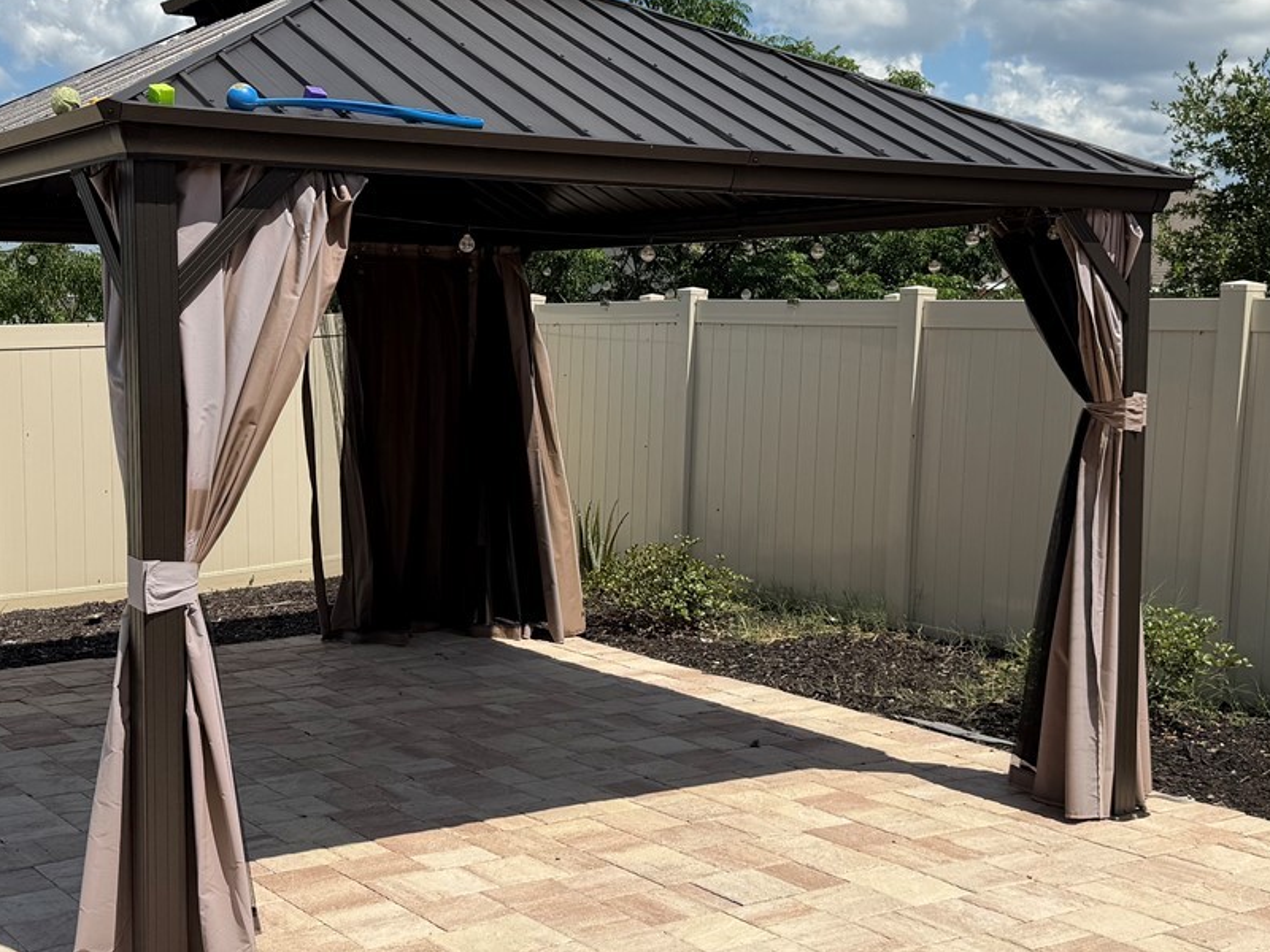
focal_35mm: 48
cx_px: 478
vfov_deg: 30.3
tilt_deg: -6.2
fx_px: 1761
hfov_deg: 39.4
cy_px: 486
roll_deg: -0.3
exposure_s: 1/6173
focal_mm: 6.76
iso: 80
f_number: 1.78
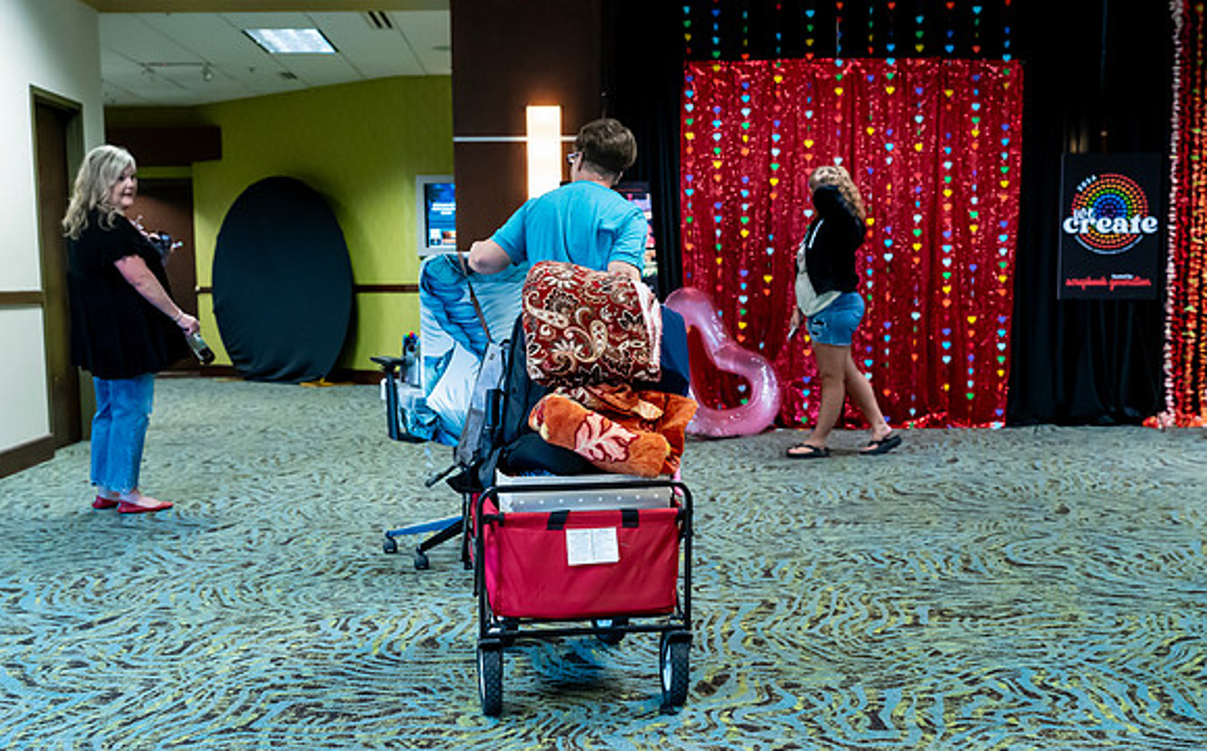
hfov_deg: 43.5
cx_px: 626
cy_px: 484
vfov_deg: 27.8
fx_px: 1513
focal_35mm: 46
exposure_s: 1/200
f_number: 4
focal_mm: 35
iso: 5000
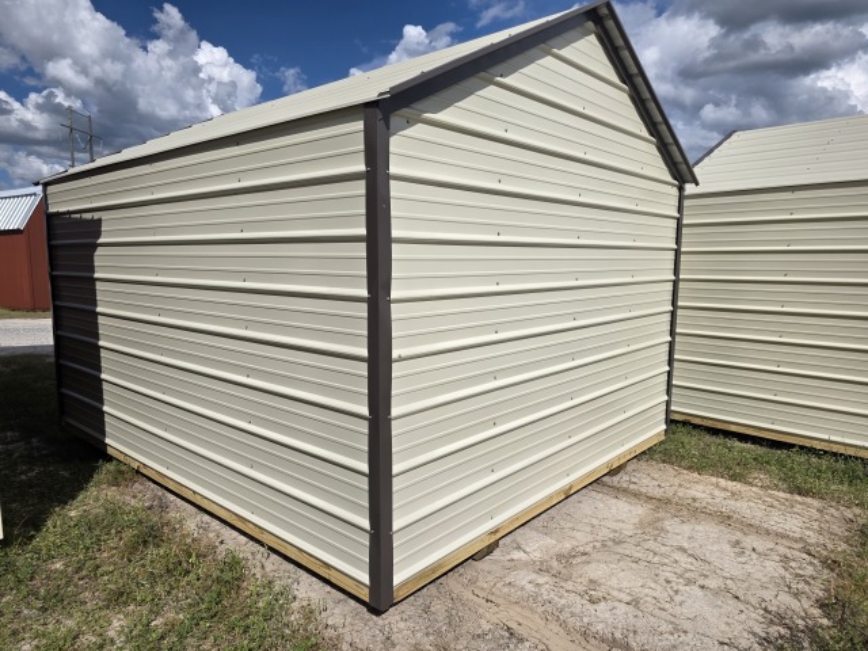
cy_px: 326
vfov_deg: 58.9
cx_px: 434
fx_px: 577
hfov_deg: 73.9
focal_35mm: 23
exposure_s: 1/7944
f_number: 1.7
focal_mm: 6.3
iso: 40
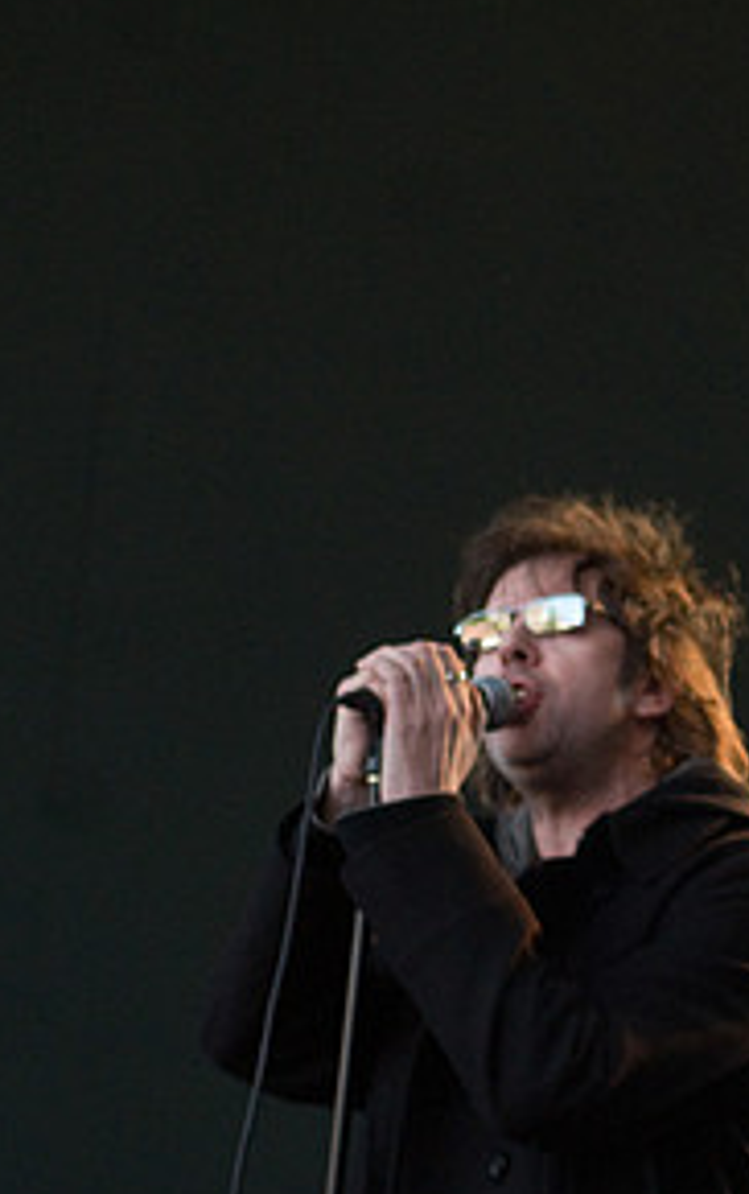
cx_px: 1111
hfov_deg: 6.9
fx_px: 6155
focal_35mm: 189
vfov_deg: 11.1
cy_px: 694
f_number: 4
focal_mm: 62
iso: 640
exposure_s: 1/400
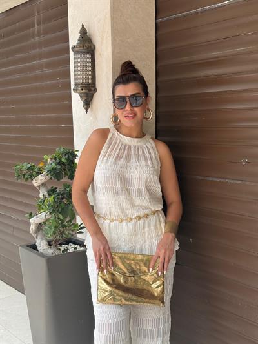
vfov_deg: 39.6
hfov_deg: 30.3
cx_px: 129
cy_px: 172
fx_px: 477
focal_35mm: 48
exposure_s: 1/1100
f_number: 1.78
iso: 80
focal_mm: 6.76
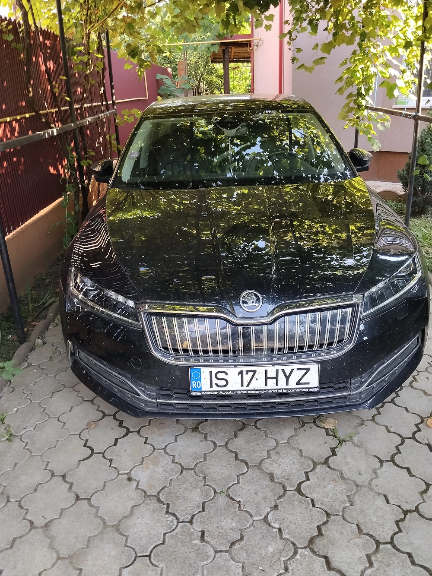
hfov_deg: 48.2
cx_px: 216
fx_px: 483
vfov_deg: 61.7
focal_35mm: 29
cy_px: 288
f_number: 1.8
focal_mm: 4.22
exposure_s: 1/100
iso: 80
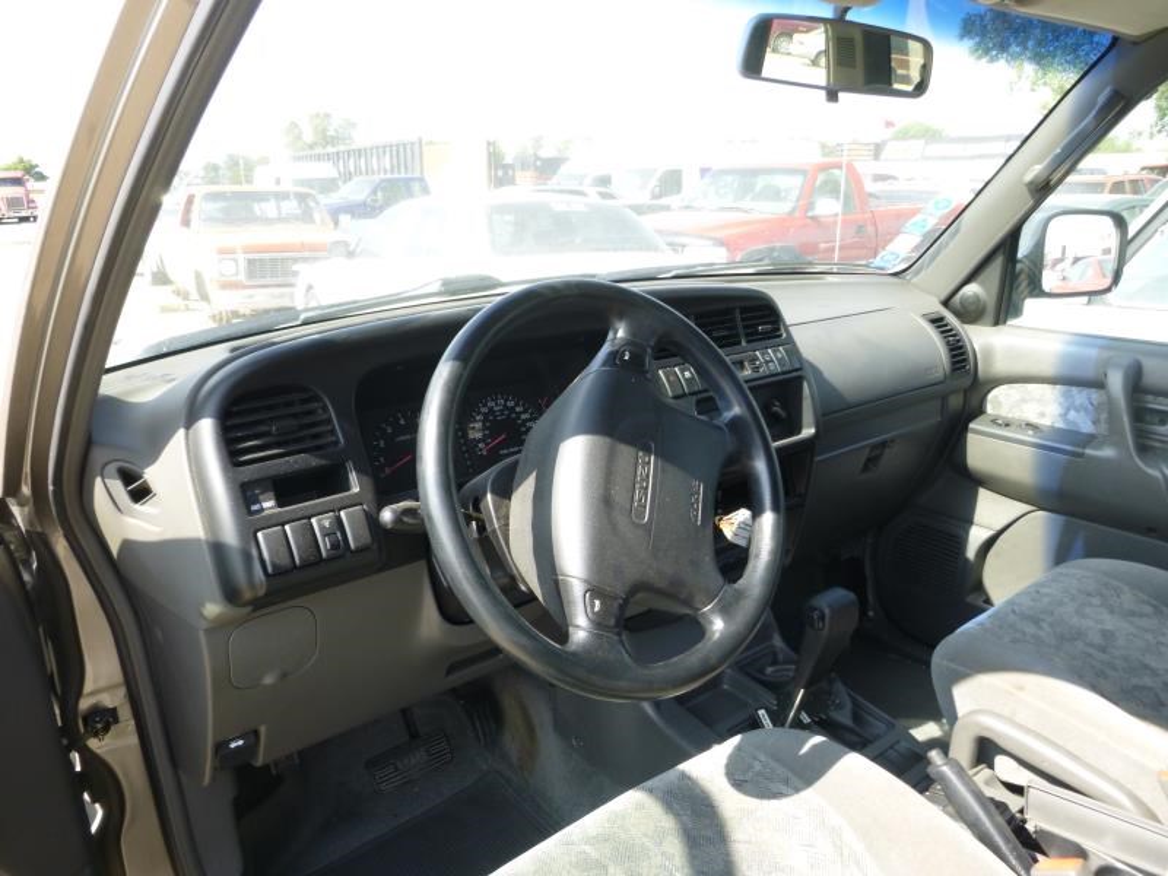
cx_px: 584
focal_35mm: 25
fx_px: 844
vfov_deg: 54.9
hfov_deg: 69.4
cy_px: 438
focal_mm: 4.5
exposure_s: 1/80
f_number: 3.9
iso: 100
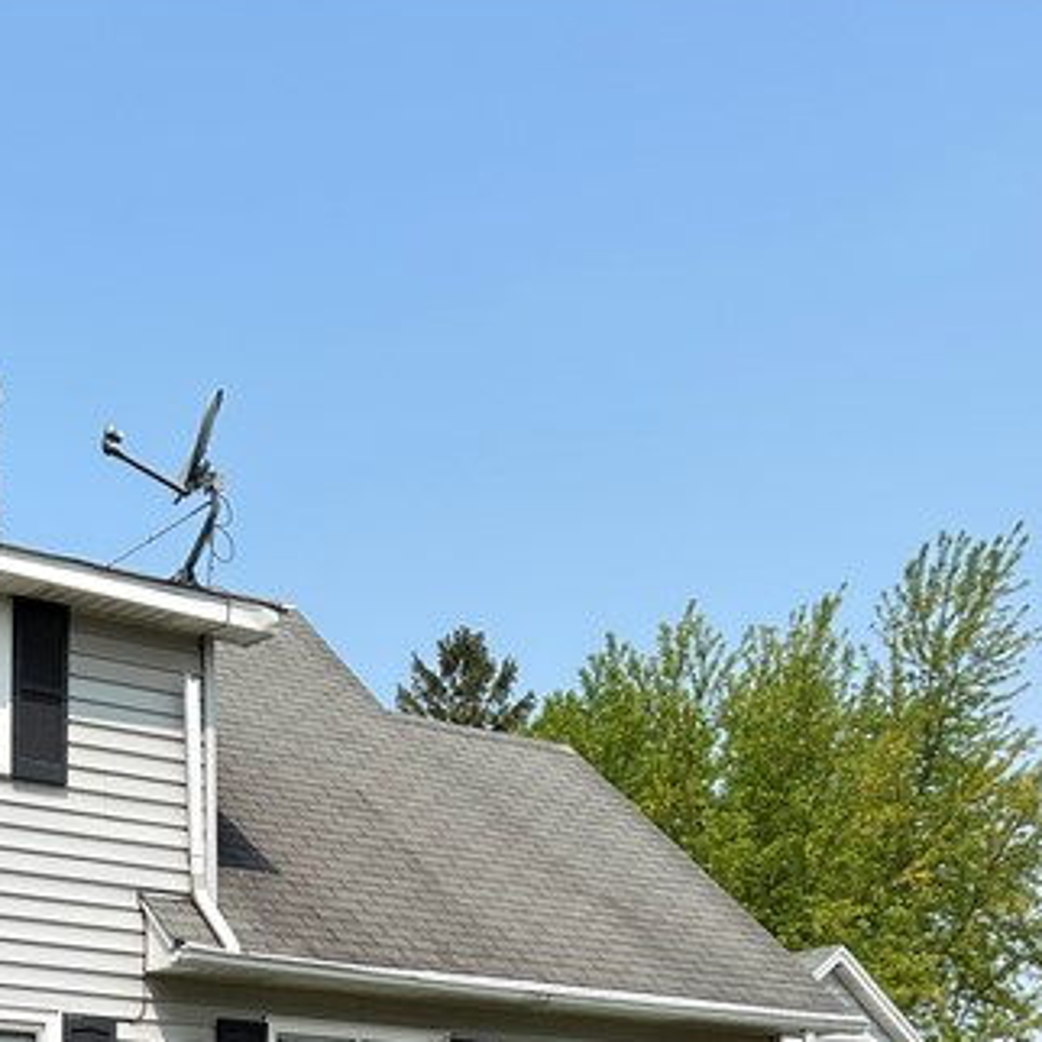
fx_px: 2486
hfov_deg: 23.4
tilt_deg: +1.6
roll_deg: +0.0
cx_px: 220
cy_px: 1207
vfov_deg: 22.1
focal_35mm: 73
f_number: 1.5
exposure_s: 1/4831
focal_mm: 5.7
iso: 50
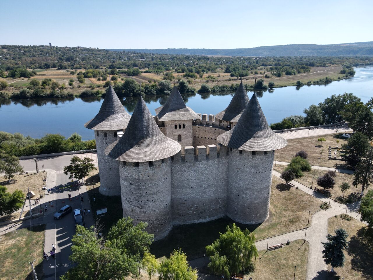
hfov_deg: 71.6
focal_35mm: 24
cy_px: 140
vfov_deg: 56.8
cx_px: 186
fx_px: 259
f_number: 2.8
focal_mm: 4.5
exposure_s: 1/640
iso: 100
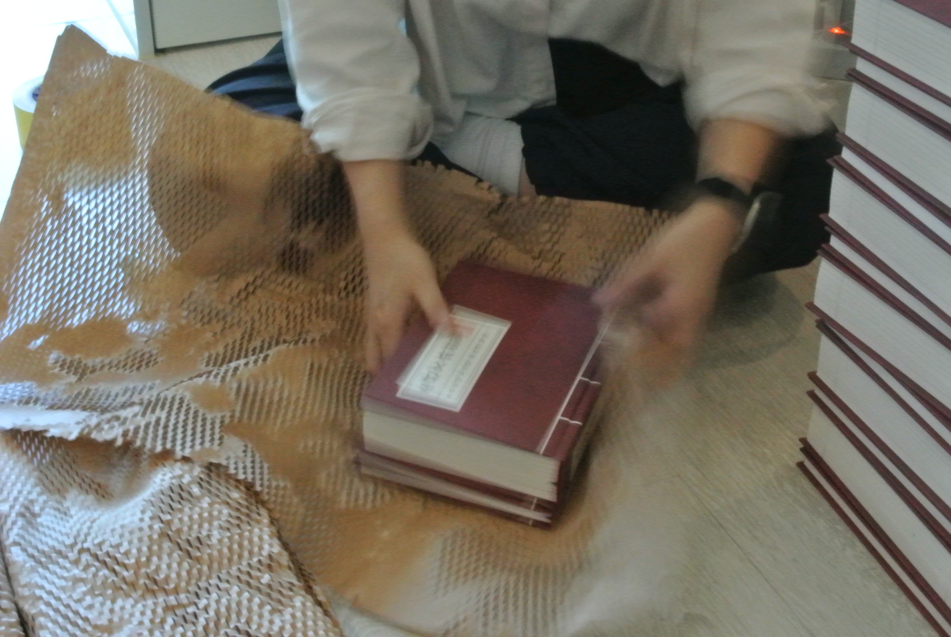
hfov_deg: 36.2
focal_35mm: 55
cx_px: 476
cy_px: 318
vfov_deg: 24.7
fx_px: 1455
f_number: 4.8
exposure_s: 1/4
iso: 3200
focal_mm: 20.5
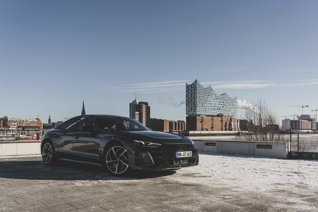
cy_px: 106
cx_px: 159
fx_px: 256
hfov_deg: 63.7
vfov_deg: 45.0
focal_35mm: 29
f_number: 7.1
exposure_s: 1/250
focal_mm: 29
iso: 50
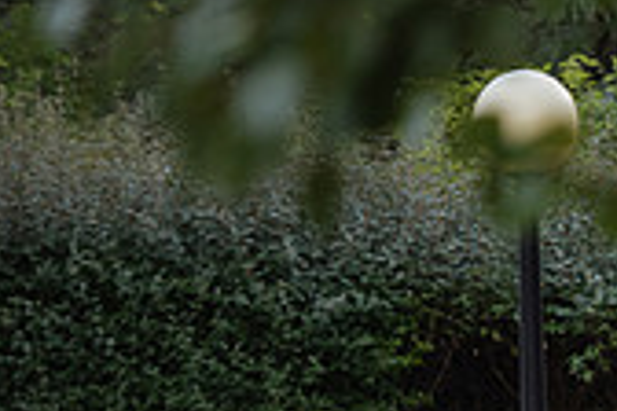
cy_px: 699
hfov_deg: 3.7
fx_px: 9494
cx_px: 812
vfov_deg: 2.5
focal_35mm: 554
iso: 1000
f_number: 3.2
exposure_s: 1/250
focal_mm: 160
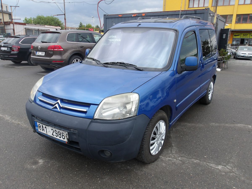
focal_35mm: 27
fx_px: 197
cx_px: 126
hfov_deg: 65.3
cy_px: 94
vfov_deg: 51.4
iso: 100
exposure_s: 1/529
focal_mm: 4.9
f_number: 3
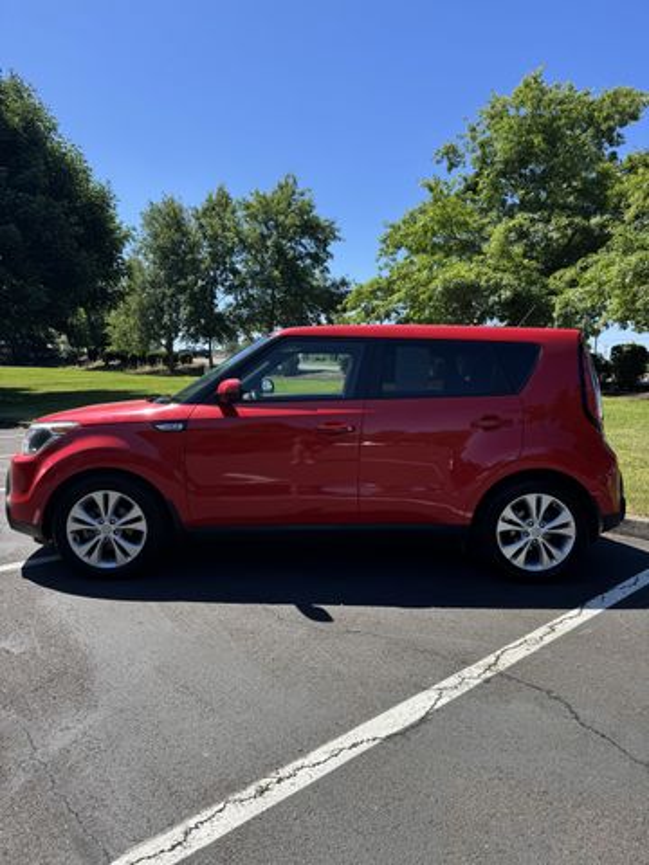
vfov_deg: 71.6
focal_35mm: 24
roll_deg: -1.4
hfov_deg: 56.8
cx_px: 324
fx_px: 600
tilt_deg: -6.1
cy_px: 432
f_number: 1.78
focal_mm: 6.76
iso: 80
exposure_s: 1/2604
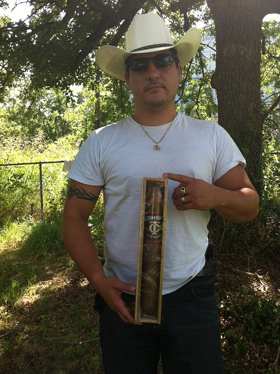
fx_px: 378
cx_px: 140
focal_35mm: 35
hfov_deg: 40.6
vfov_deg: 52.7
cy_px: 187
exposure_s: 1/195
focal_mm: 3.85
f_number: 2.8
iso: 80
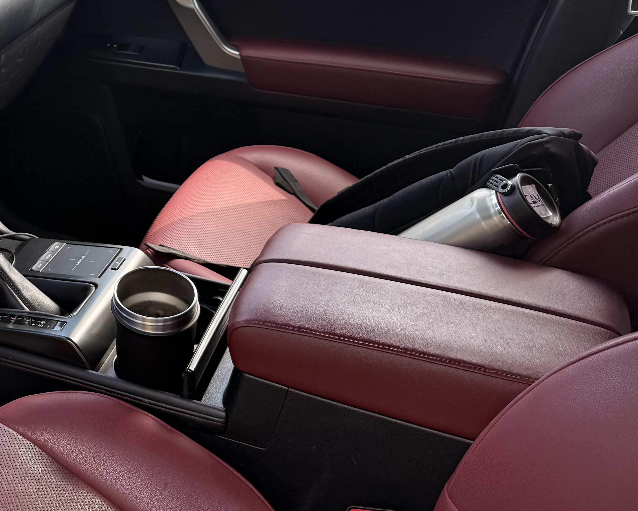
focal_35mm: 51
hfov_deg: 33.2
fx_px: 963
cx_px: -19
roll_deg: +0.2
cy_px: 142
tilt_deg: -24.9
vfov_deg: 29.3
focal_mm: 6.76
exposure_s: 1/175
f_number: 1.78
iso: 64
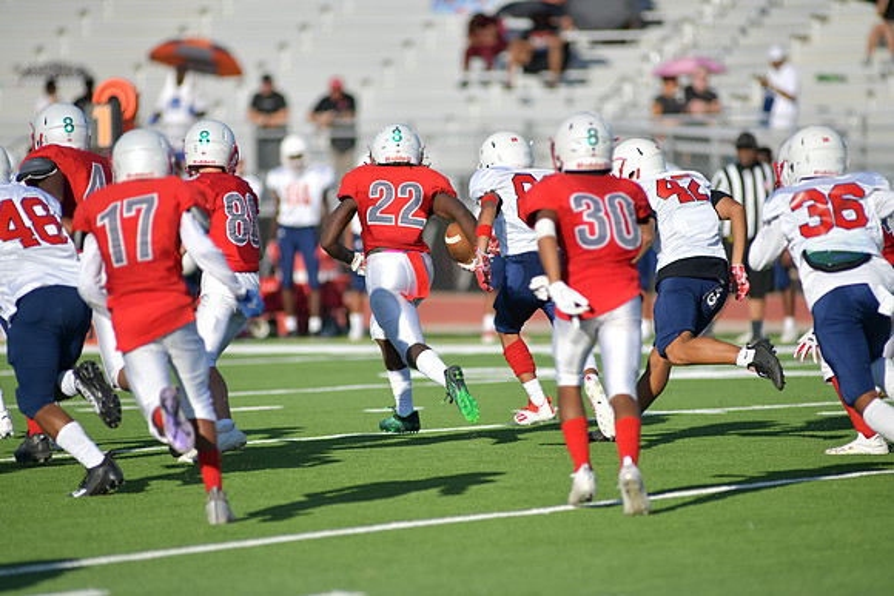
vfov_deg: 4.6
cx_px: 447
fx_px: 7451
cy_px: 298
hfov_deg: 6.9
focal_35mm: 300
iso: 80
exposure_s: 1/2000
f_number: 3.5
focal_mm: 300
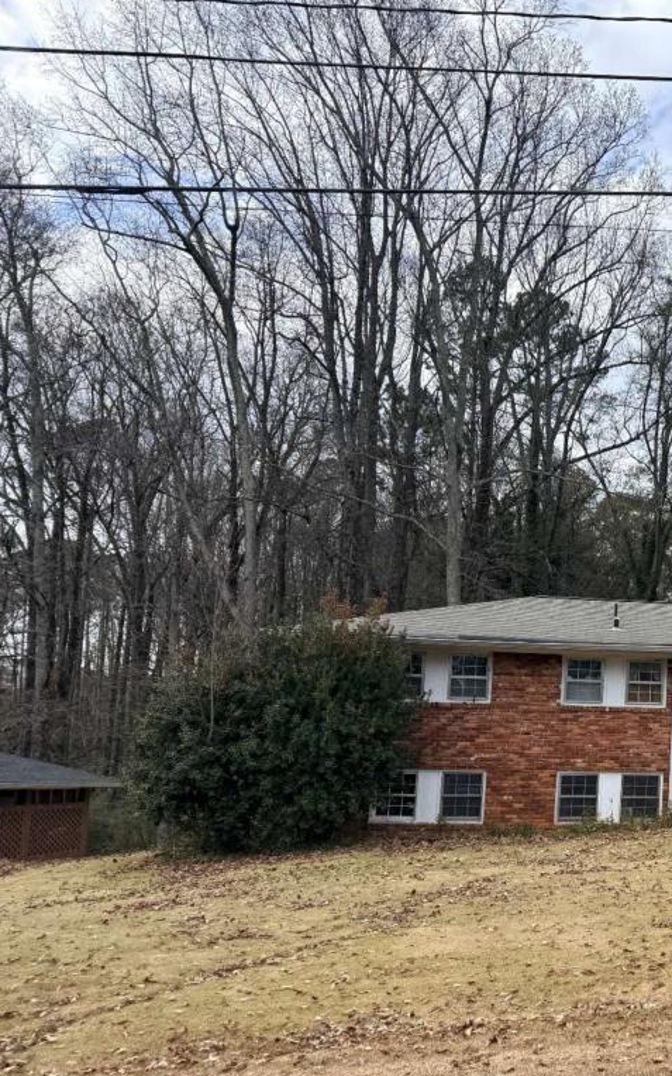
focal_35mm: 40
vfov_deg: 49.1
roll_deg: -2.0
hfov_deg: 27.9
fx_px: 1172
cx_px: 810
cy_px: 625
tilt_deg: +8.5
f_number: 1.78
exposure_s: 1/2000
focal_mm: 6.76
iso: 80
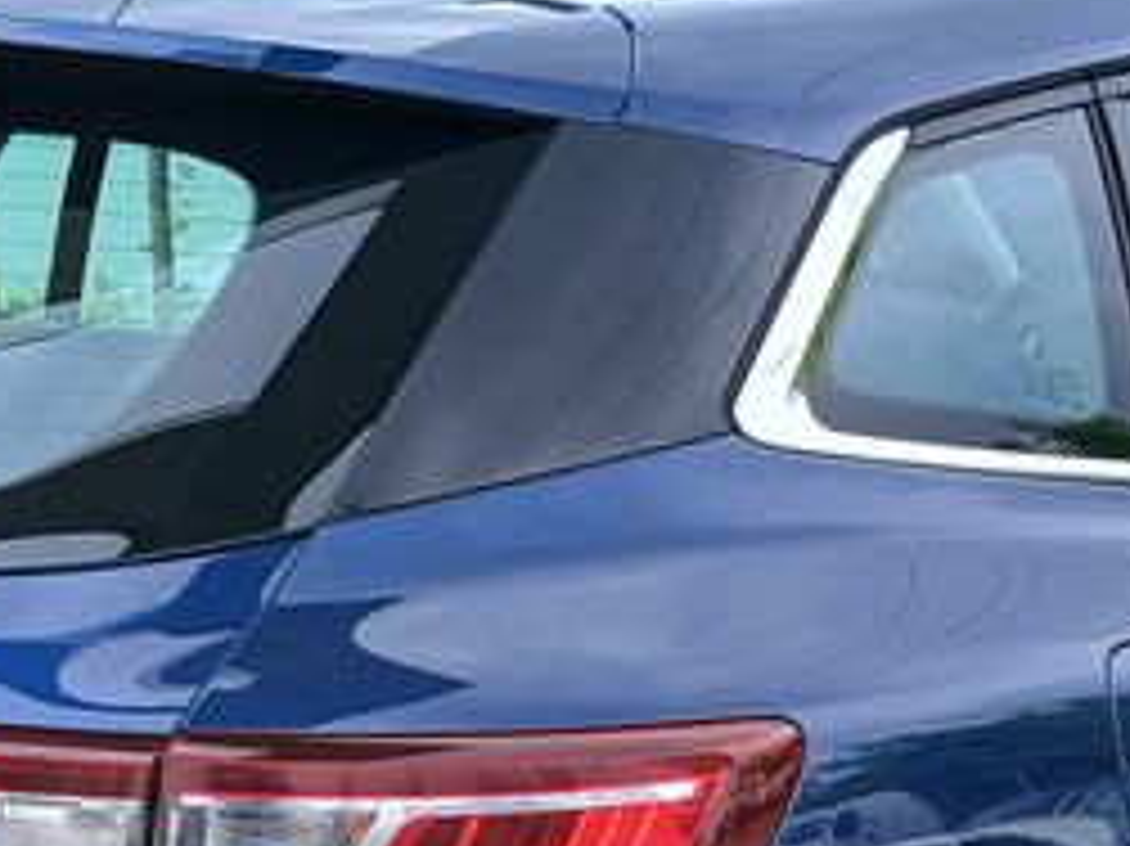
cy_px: 1080
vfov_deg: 13.5
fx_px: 3459
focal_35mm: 106
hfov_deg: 18.6
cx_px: 585
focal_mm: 3.98
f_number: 1.8
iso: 20
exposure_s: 1/179
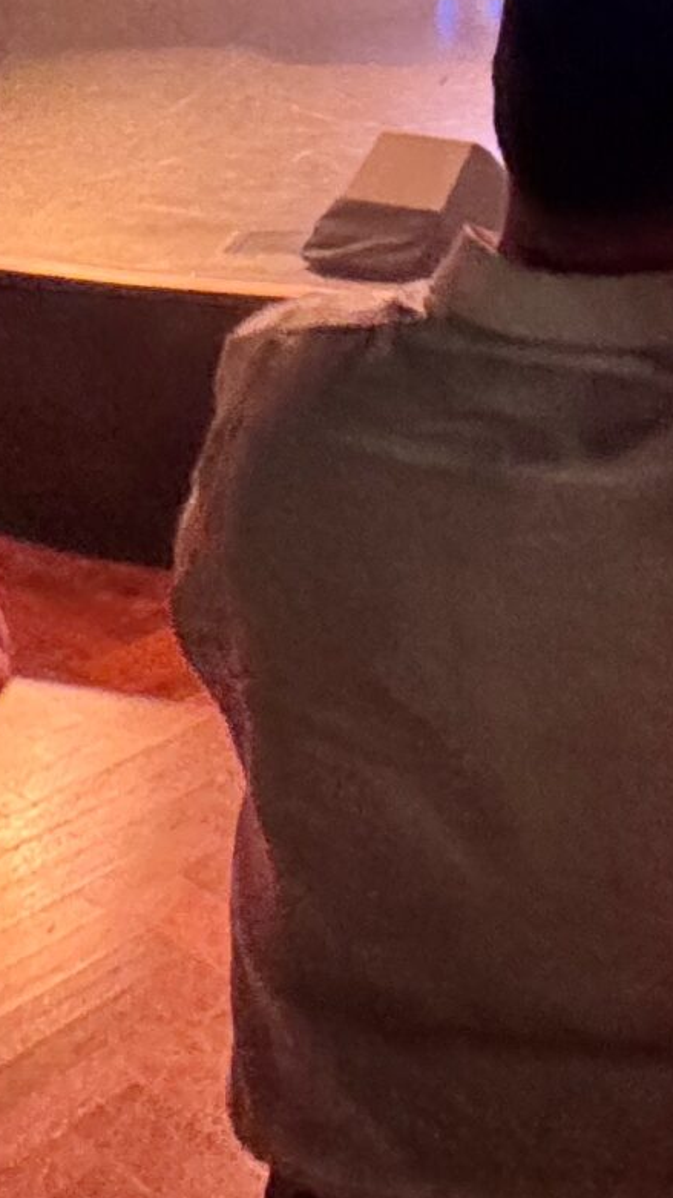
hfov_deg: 19.1
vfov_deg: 36.0
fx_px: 1587
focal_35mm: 50
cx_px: 1157
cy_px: -74
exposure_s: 1/60
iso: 500
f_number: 2.2
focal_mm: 2.22
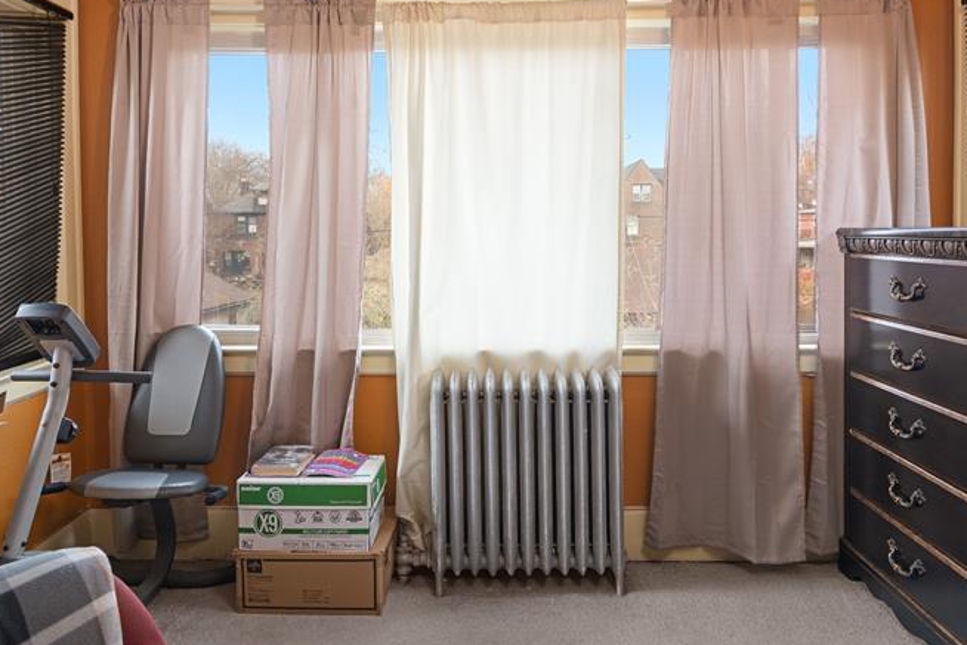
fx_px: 1262
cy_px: 246
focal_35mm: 47
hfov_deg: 41.9
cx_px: 498
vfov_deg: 28.6
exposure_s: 1/3
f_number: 9
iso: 320
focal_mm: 30
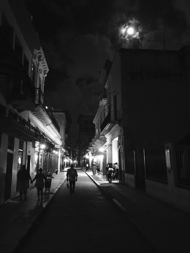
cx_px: 95
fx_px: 212
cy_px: 126
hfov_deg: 48.2
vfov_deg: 61.7
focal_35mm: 29
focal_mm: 4.15
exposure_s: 1/4
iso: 400
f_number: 2.2
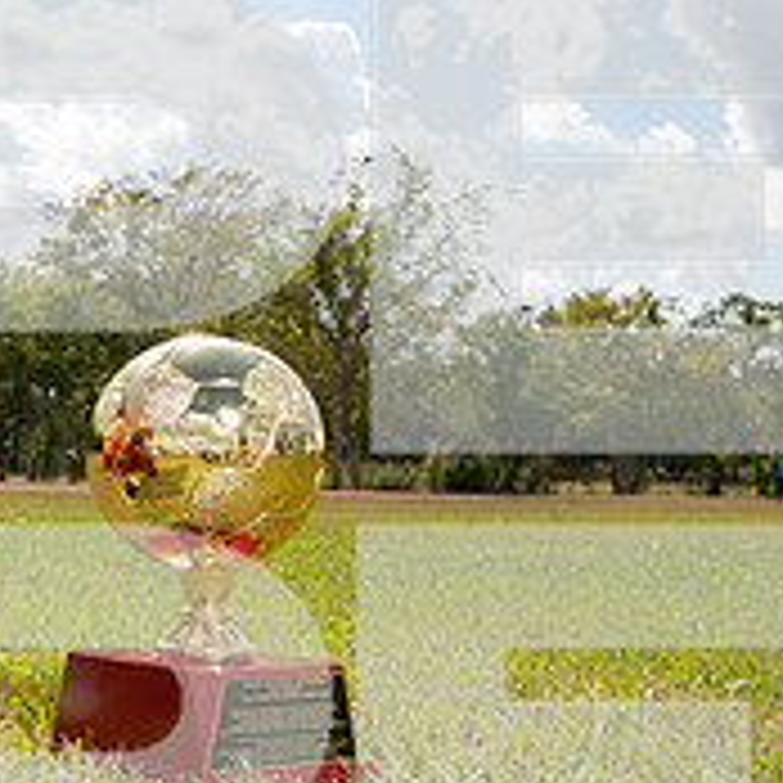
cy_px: 218
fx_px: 1740
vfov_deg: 25.1
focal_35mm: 68
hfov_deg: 22.5
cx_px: -256
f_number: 7.1
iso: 100
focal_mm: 24
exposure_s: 1/250
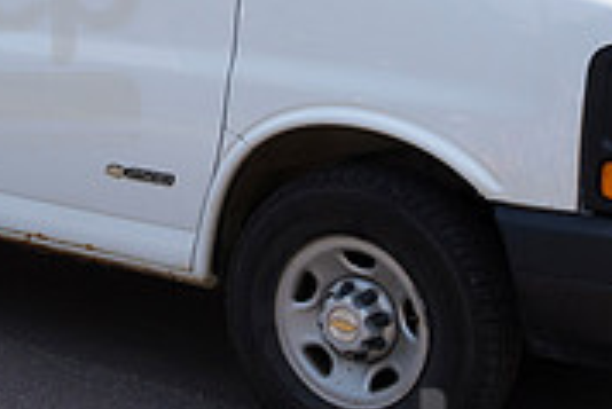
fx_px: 1327
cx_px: 38
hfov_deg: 25.0
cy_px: 29
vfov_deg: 17.2
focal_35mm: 78
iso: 250
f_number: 6.3
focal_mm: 24
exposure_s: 1/500
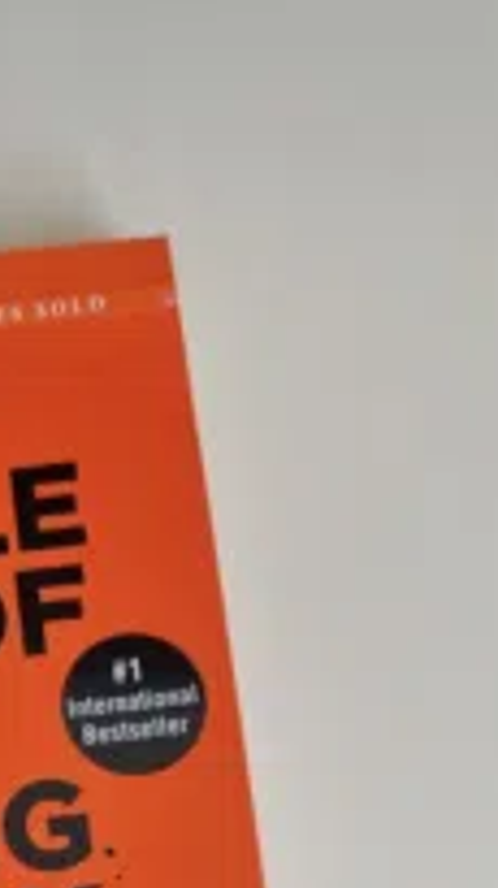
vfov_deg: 38.2
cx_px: -104
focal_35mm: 51
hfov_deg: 21.7
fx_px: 1200
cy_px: 775
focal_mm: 6.7
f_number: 1.8
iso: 125
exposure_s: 1/100
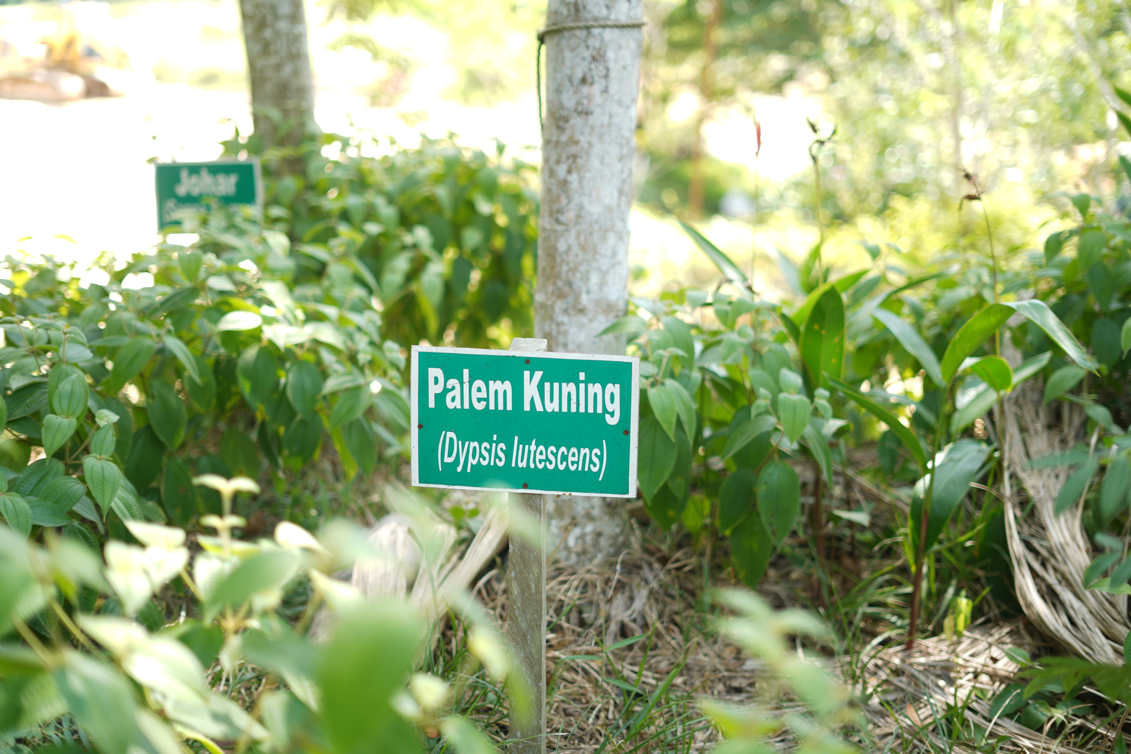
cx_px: 566
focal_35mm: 50
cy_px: 377
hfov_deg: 39.6
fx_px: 1571
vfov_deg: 27.0
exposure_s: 1/125
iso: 50
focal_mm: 50
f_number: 1.8
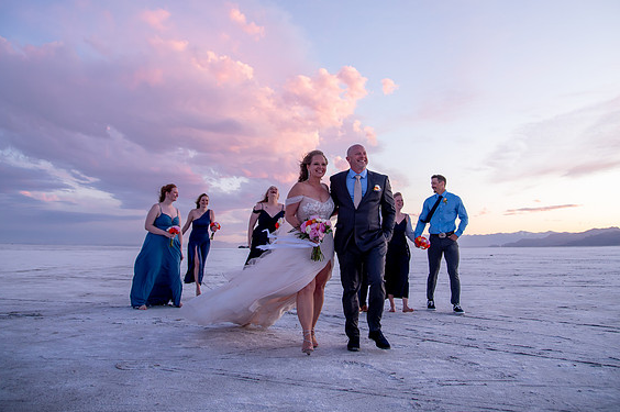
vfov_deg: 44.7
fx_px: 499
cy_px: 166
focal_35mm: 29
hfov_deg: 63.7
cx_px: 312
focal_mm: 24
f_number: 4
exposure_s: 1/125
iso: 800
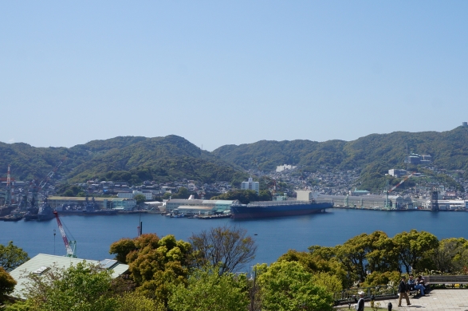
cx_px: 368
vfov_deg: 29.2
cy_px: 159
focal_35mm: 46
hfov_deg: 41.1
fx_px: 597
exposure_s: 1/320
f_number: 13
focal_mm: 18
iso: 200
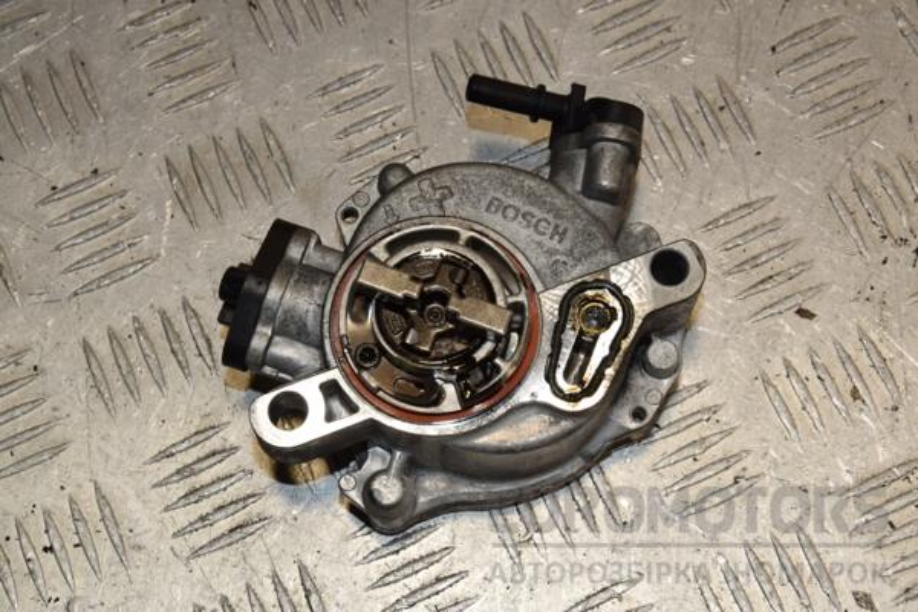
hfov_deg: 28.1
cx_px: 459
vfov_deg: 18.9
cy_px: 306
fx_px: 1836
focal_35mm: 72
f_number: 14
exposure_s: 1/200
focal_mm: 48
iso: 800
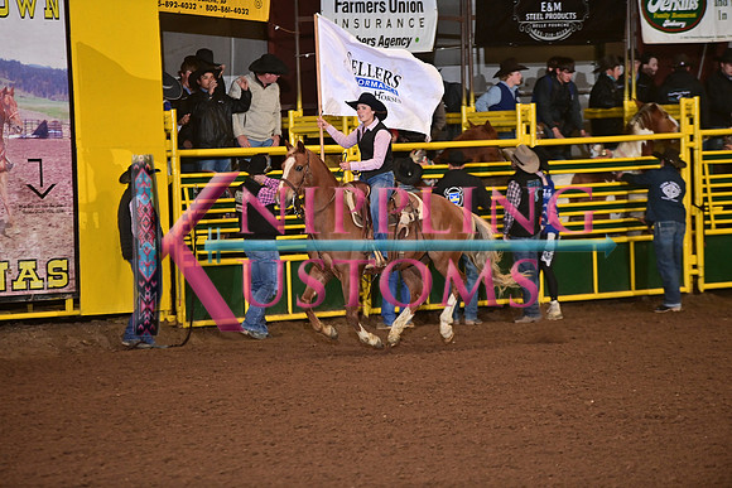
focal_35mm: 200
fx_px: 4067
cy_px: 244
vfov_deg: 6.9
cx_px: 366
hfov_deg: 10.3
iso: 1600
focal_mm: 200
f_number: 3.2
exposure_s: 1/250
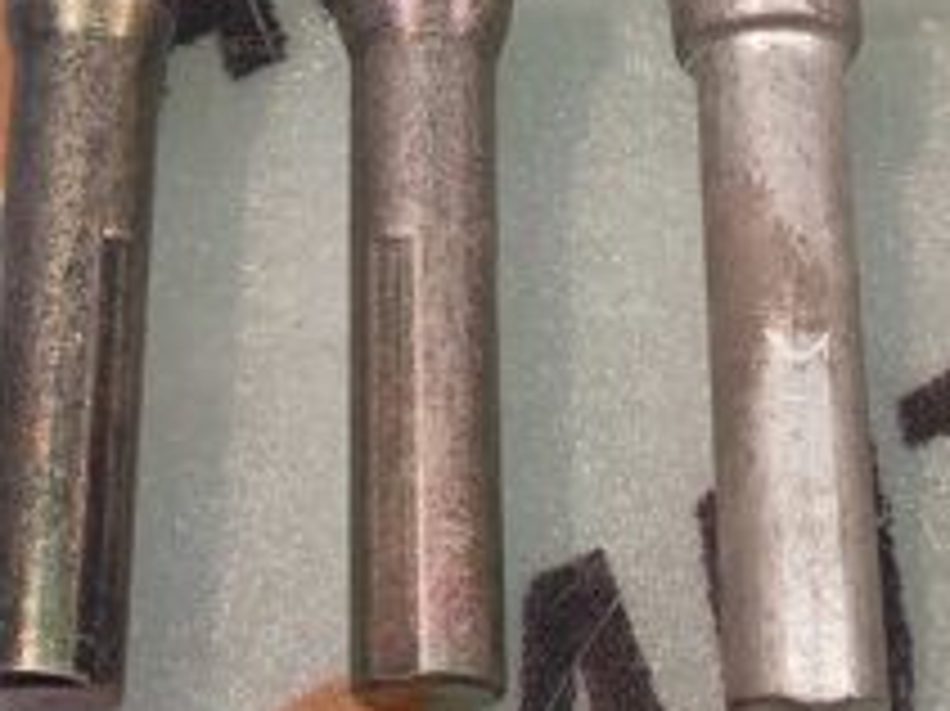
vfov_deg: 23.2
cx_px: 482
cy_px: 115
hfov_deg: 31.2
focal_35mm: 62
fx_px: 1701
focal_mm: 4.74
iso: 113
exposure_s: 1/33
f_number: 1.79
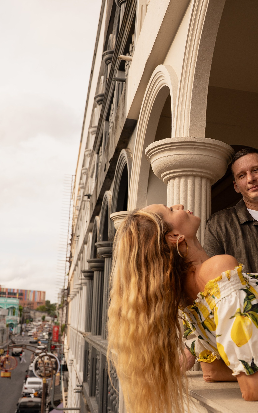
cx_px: 198
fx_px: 461
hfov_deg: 30.7
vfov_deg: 48.2
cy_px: 193
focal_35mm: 41
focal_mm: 24
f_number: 3.2
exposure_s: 1/1000
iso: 125
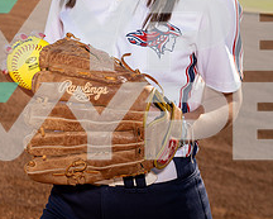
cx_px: 133
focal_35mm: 86
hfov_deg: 22.2
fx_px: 695
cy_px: 33
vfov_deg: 17.7
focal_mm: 44
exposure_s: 1/250
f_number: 5.6
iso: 100
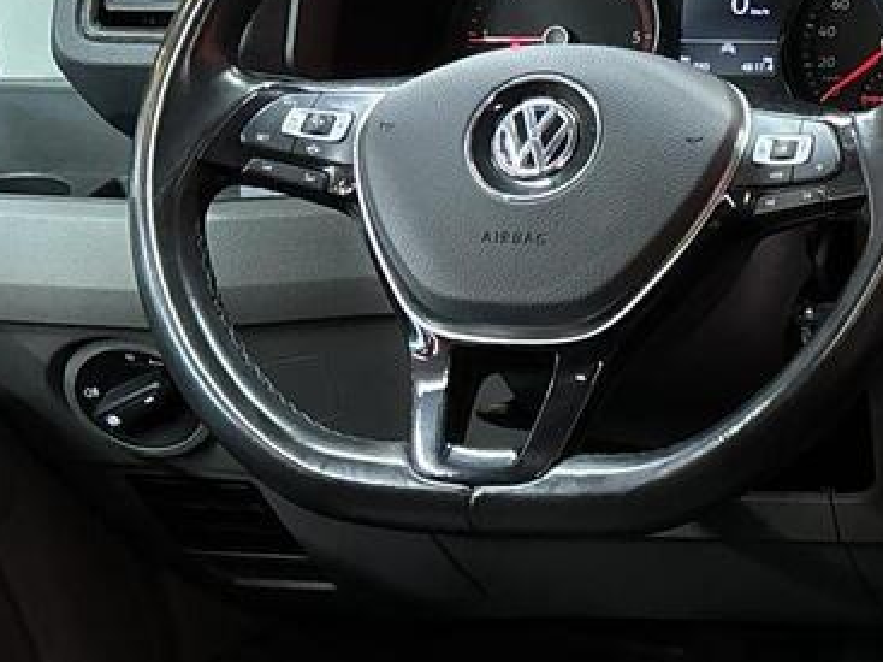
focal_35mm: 102
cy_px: -5
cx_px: 1511
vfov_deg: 14.3
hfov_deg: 16.6
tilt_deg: -17.1
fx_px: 2601
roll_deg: -1.0
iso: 160
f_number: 1.6
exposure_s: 1/58
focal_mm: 5.96
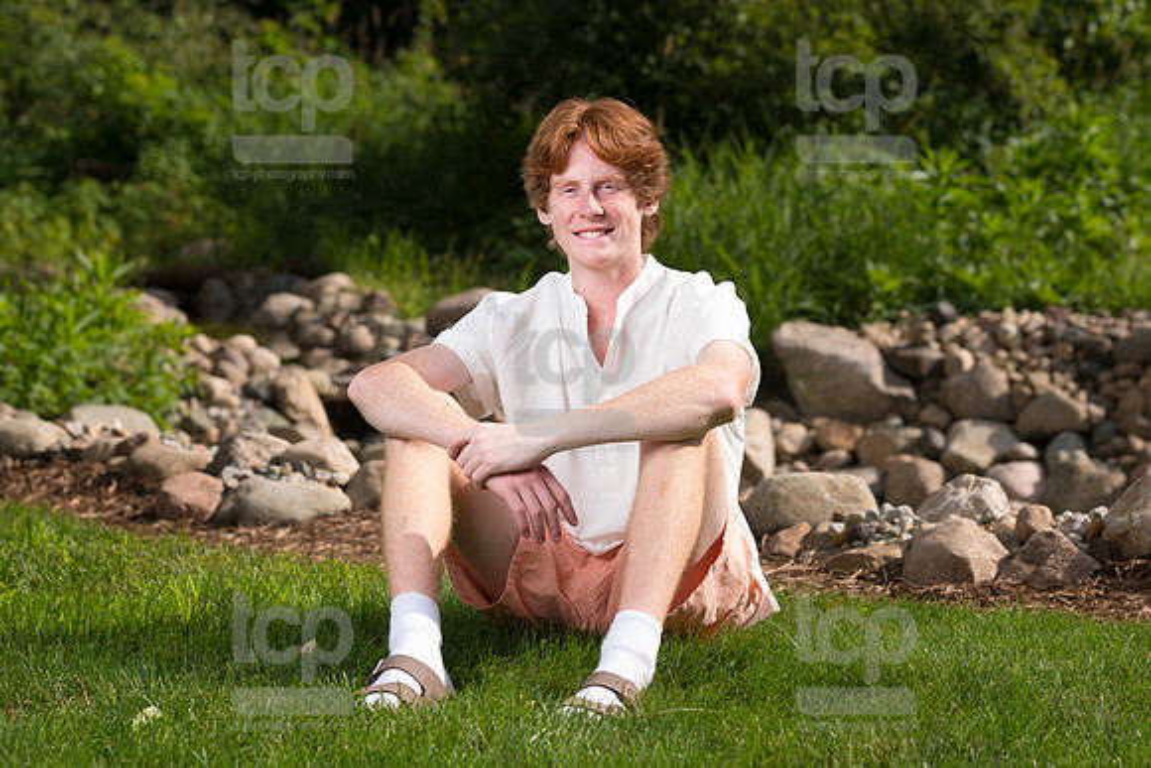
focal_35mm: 111
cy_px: 341
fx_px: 3562
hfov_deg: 18.4
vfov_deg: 12.3
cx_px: 580
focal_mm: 92
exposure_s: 1/250
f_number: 5
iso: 31
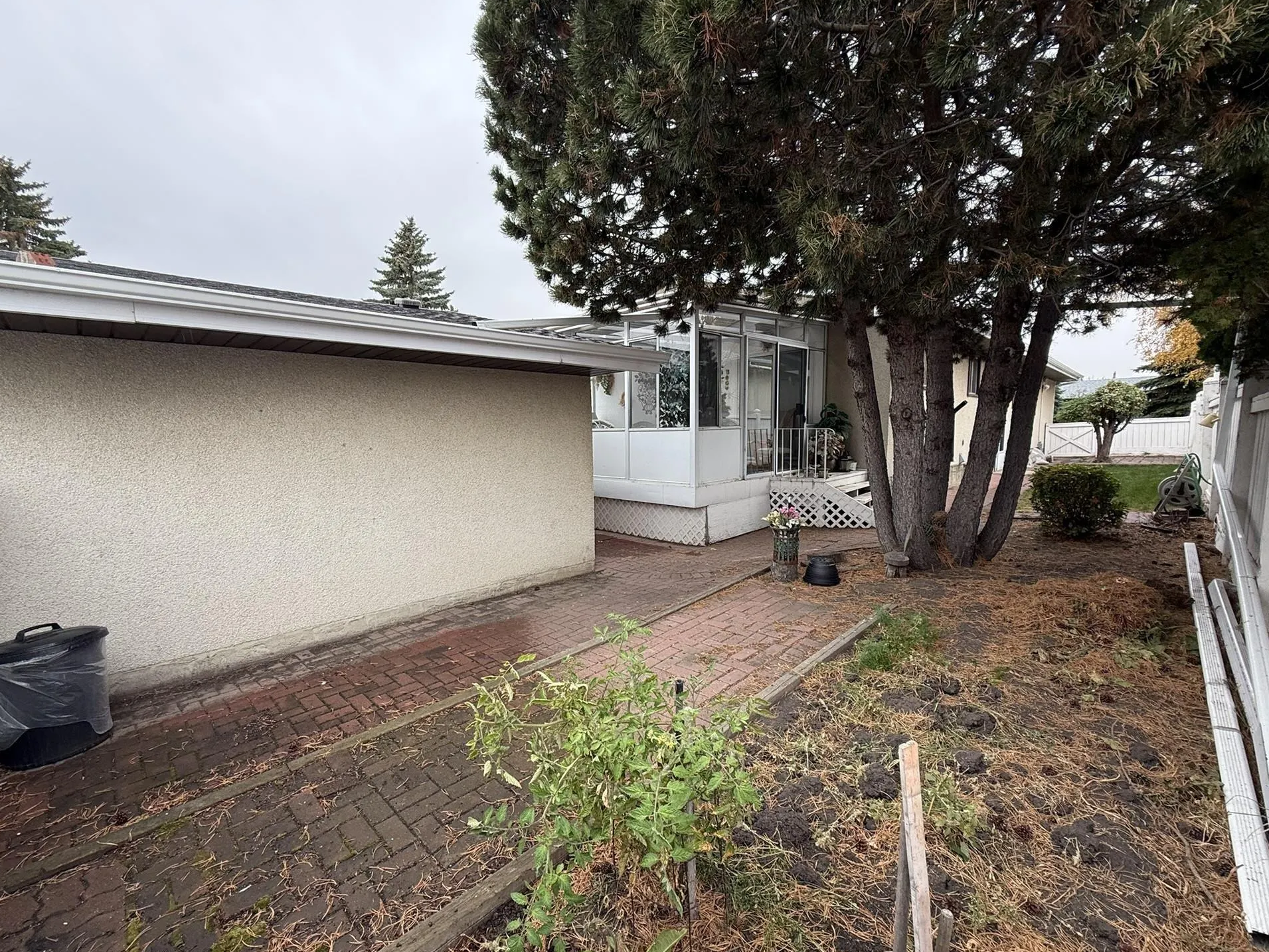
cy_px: 493
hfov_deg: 98.1
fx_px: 550
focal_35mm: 15
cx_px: 601
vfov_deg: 81.7
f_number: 2.2
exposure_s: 1/99
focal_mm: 2.22
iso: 64
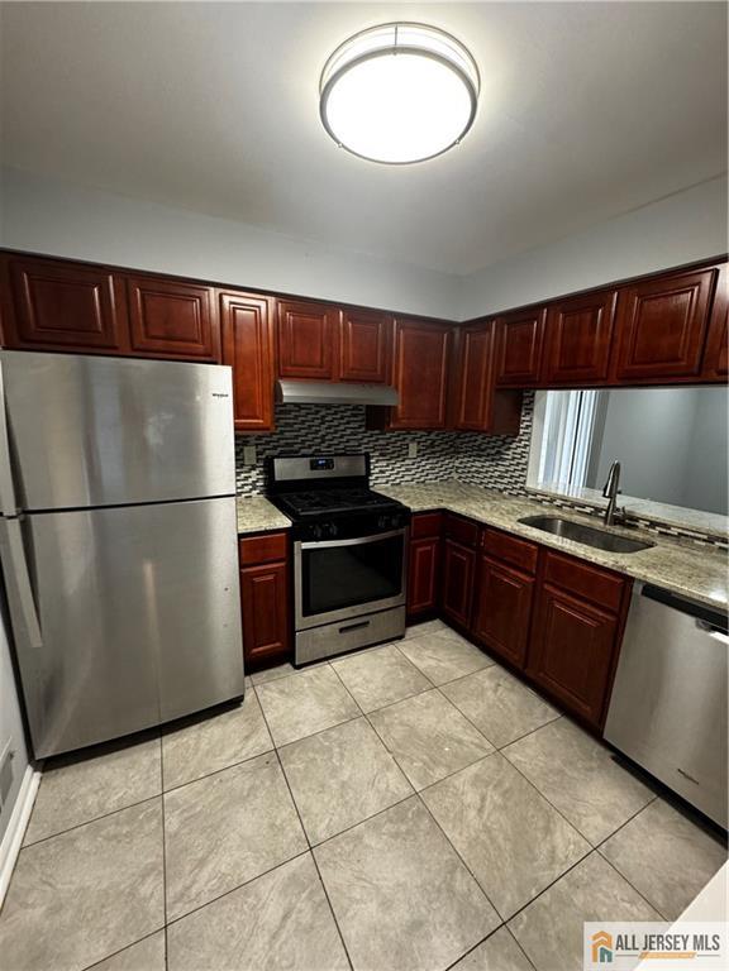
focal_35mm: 14
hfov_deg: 85.7
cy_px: 486
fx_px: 393
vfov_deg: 102.1
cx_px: 364
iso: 320
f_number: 2.2
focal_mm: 2.22
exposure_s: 1/60
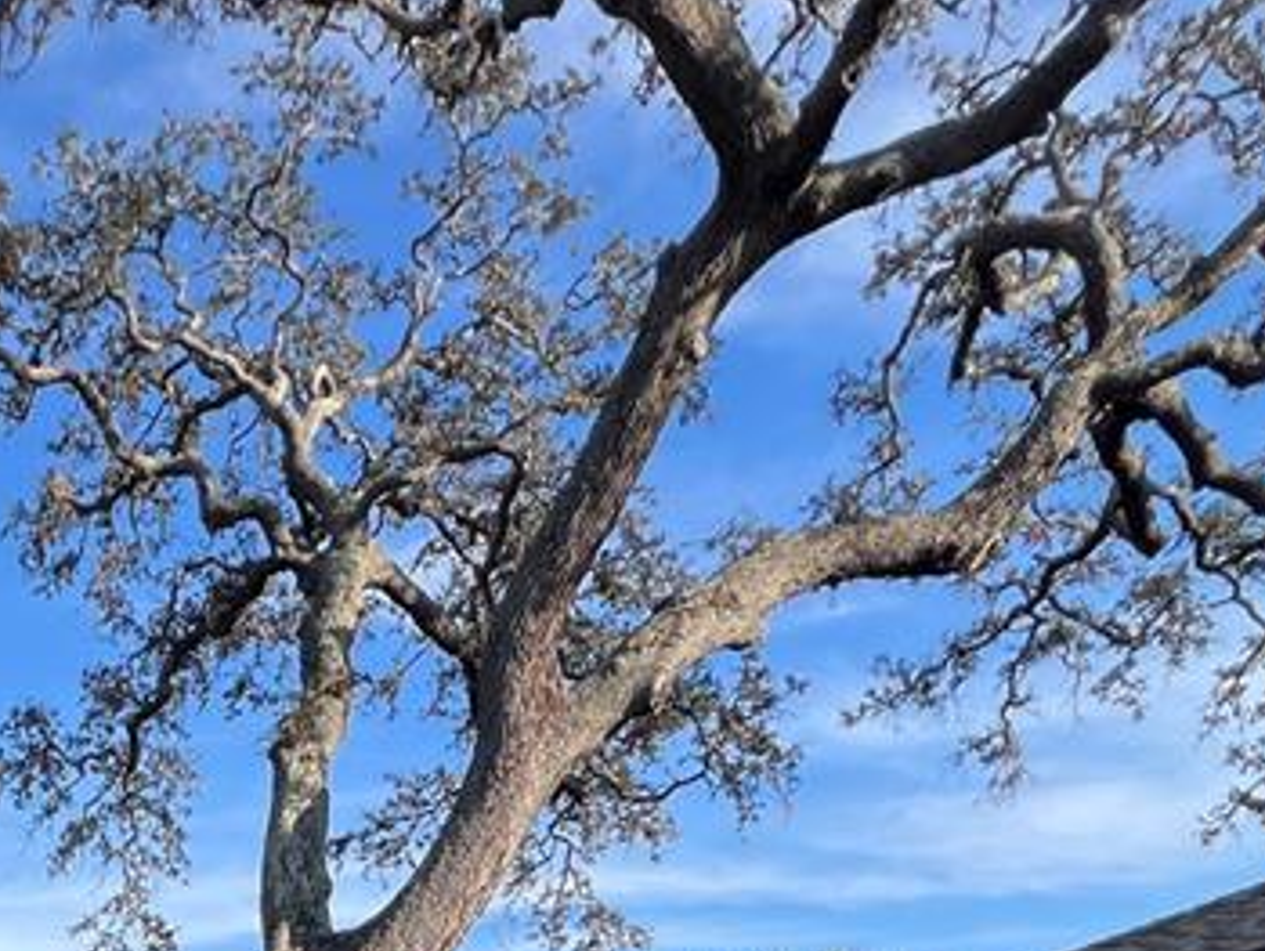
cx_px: -126
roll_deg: +0.3
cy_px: 1352
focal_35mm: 38
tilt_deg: -3.9
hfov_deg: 39.8
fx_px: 1390
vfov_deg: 28.1
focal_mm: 1.57
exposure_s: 1/758
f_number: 1.8
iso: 32
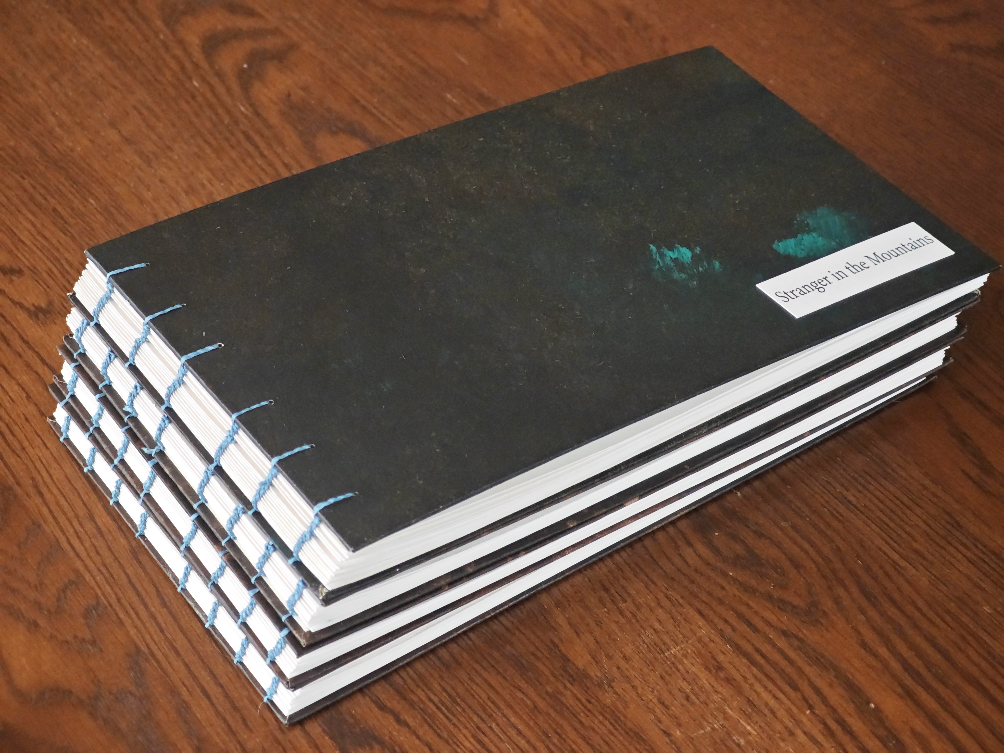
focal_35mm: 75
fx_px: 2175
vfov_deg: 19.6
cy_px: 376
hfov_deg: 26.0
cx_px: 502
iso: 320
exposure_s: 1/100
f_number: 1.8
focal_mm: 12.28
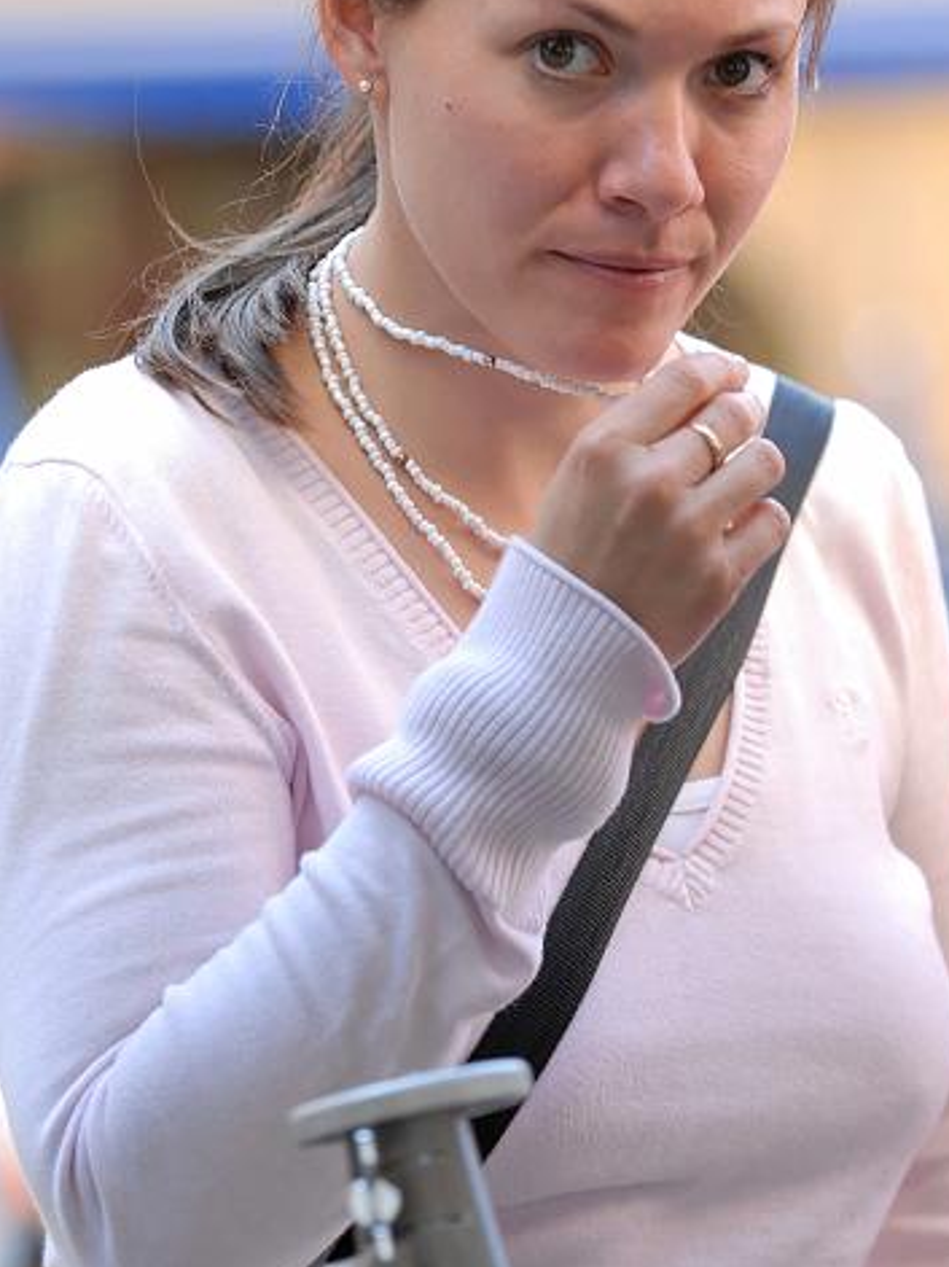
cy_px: 412
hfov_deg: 6.3
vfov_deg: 8.4
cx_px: 583
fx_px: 8631
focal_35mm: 236
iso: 400
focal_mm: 110
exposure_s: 1/320
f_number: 2.8
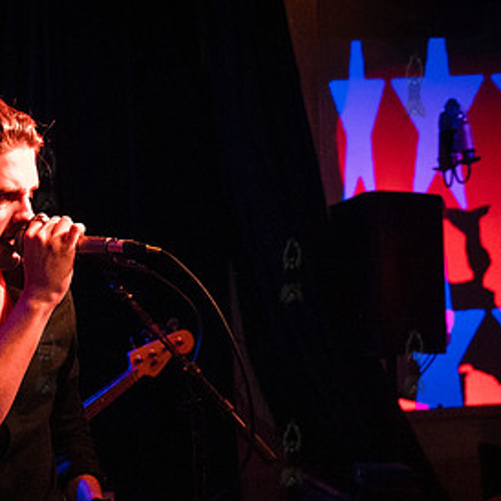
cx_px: -25
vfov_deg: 31.5
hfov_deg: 29.6
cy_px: 392
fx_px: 868
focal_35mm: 53
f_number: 2.8
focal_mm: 26
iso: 12800
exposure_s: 1/200
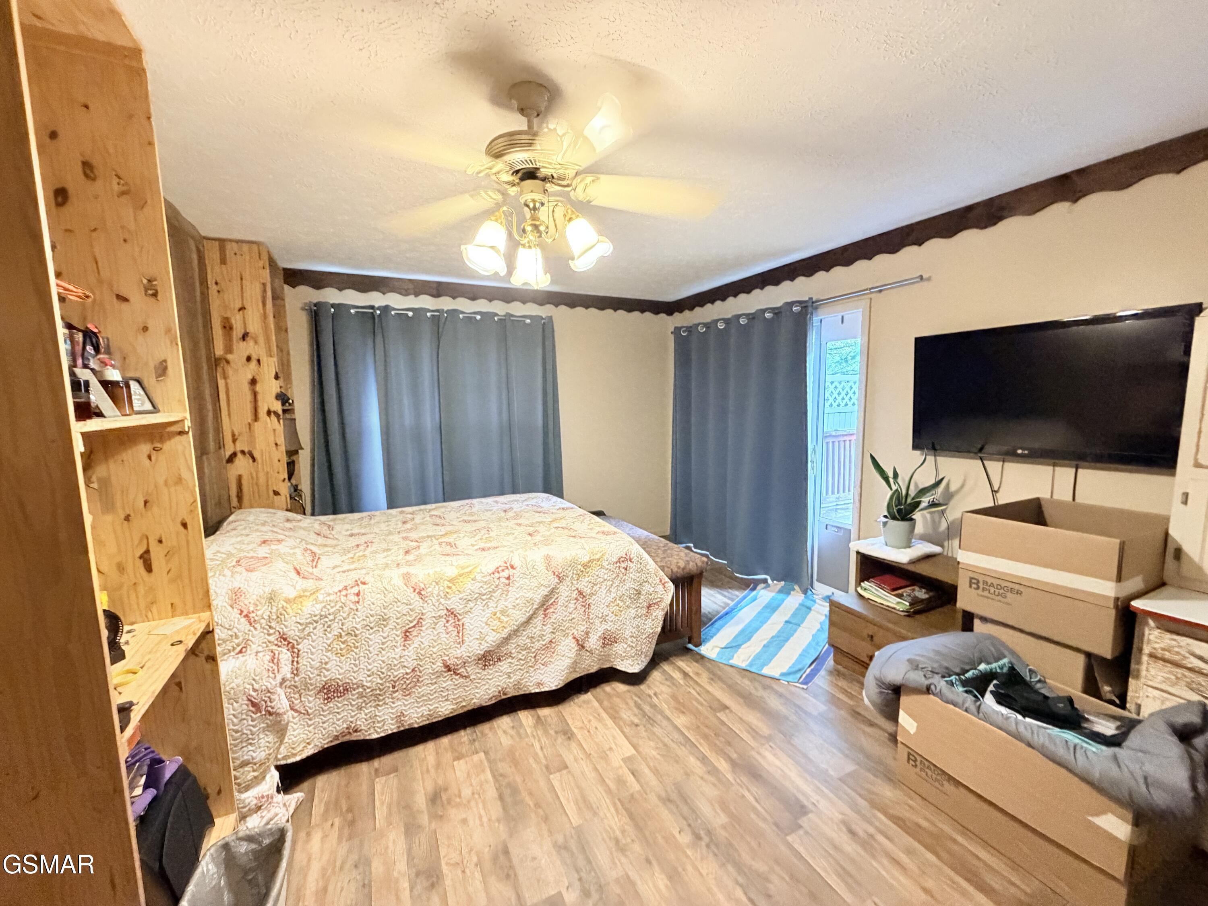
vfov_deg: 85.7
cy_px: 453
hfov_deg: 102.1
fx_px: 489
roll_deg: +1.6
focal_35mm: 14
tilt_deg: -8.1
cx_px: 604
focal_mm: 2.22
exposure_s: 1/60
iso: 500
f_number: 2.2
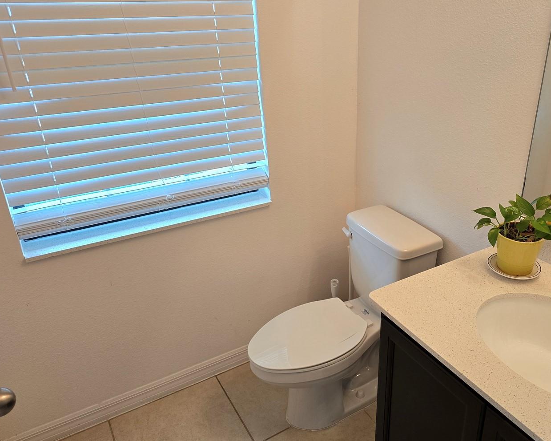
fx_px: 473
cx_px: 349
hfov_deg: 59.6
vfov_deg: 50.0
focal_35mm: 29
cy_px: 217
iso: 160
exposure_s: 1/120
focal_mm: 6.3
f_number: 1.7
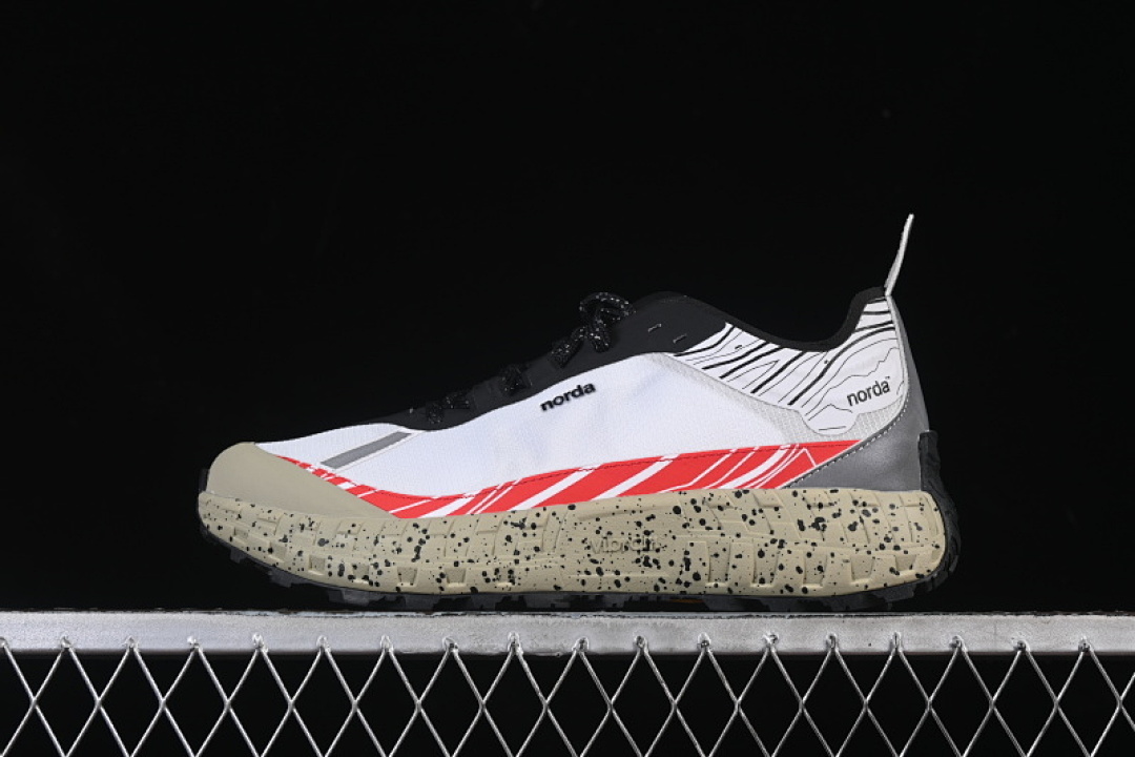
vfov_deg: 18.2
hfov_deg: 27.0
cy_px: 378
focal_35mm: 75
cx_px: 568
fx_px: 2364
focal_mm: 50
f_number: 8
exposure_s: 1/80
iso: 160
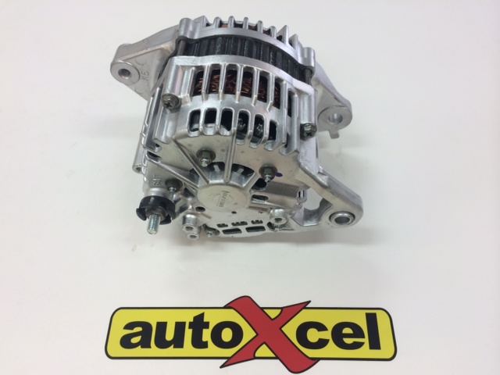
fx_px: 433
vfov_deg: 46.8
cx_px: 250
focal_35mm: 30
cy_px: 188
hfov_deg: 60.0
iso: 40
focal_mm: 4.12
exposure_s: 1/33
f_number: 2.2
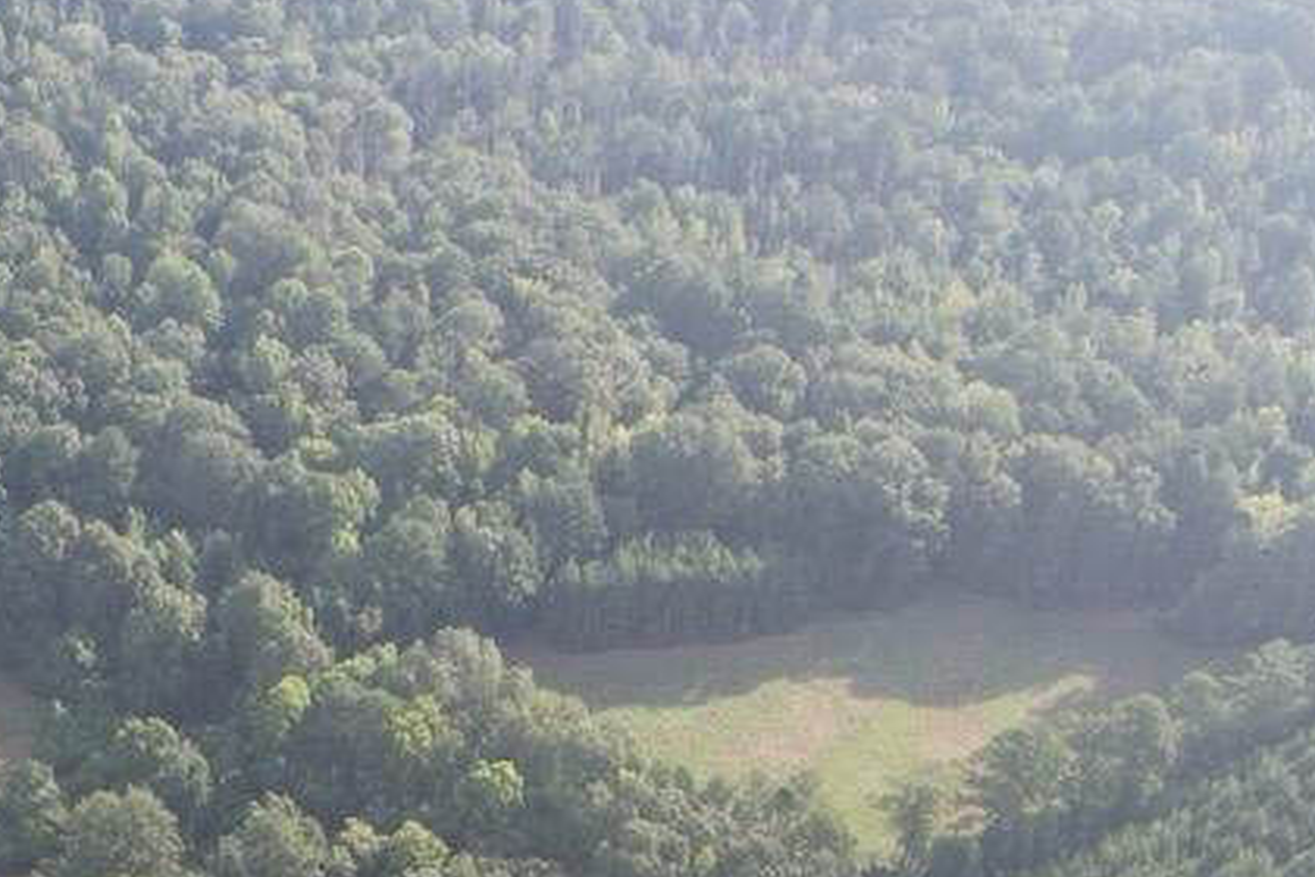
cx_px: 81
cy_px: 1242
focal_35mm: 67
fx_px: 2447
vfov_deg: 18.4
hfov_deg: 28.7
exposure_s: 1/350
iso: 100
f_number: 2.8
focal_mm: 8.4
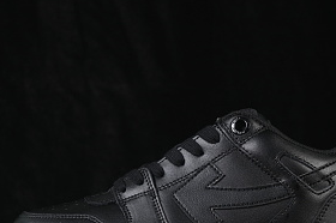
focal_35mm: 134
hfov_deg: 15.3
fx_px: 1249
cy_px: 174
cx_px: 208
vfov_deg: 10.2
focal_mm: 50
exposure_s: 1/60
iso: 160
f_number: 6.3
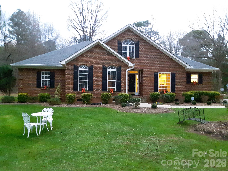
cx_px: 114
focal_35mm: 28
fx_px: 184
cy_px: 86
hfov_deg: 63.4
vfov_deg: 49.7
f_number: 1.9
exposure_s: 1/15
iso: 800
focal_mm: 2.91
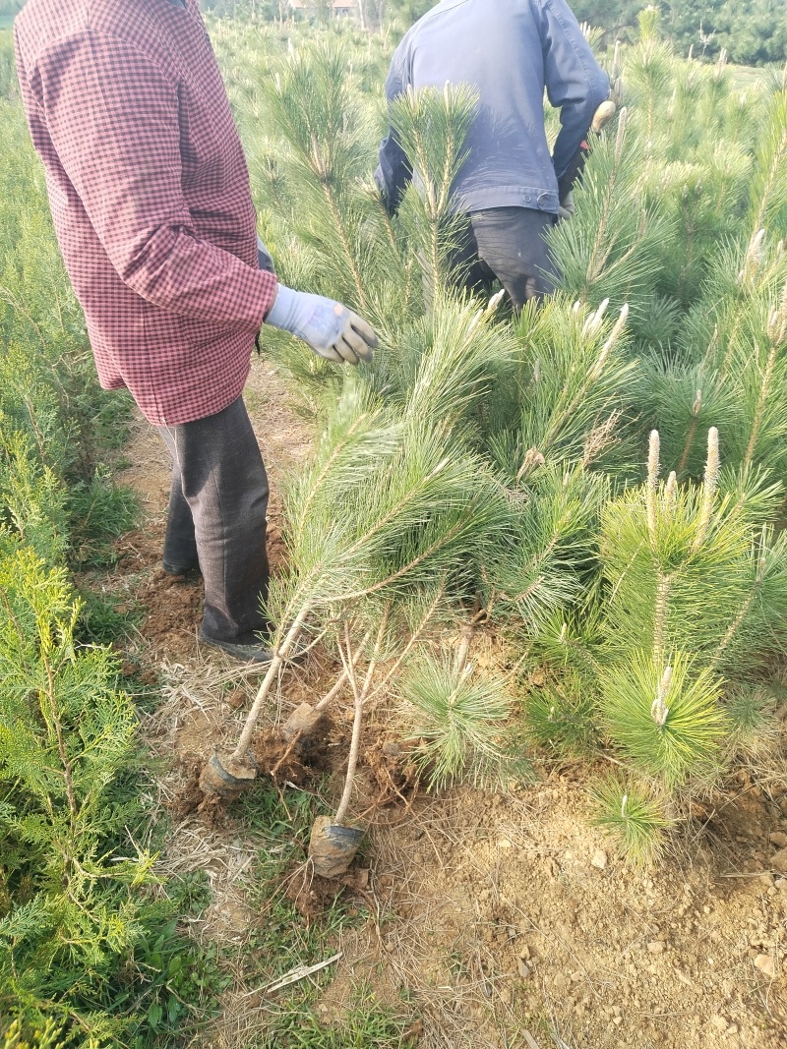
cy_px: 524
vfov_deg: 67.3
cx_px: 394
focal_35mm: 26
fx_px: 788
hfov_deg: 53.1
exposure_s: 1/155
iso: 100
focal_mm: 4.75
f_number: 1.8
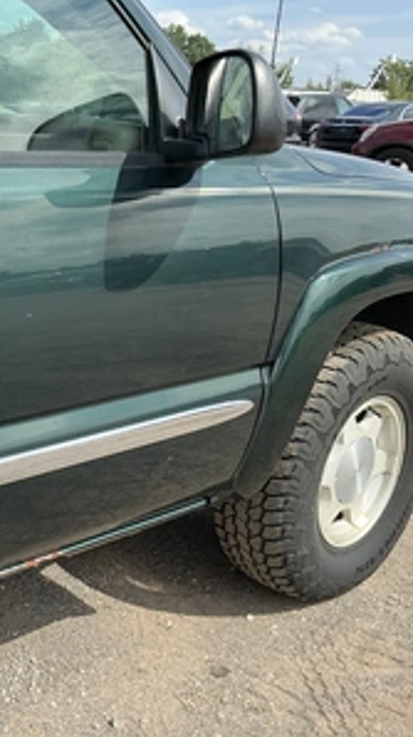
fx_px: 800
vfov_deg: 49.4
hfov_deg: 26.8
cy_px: 368
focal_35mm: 41
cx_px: -30
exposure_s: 1/929
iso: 25
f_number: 1.8
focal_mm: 3
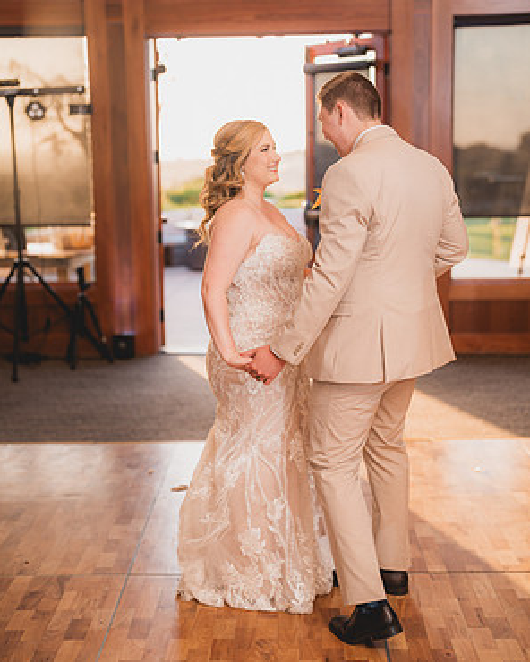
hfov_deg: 26.7
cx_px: 267
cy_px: 345
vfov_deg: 33.0
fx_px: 1118
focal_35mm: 57
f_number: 1.8
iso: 125
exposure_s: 1/250
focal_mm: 50
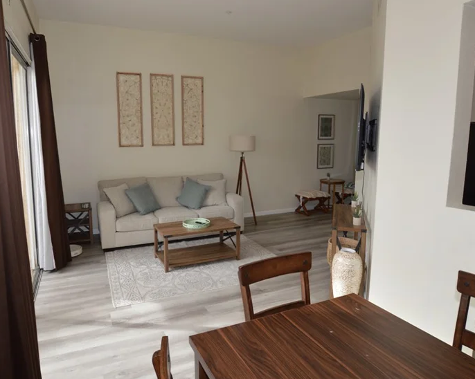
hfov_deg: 77.2
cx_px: 203
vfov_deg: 65.4
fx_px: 295
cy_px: 178
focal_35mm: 21
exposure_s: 1/125
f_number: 5.6
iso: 180
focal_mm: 10
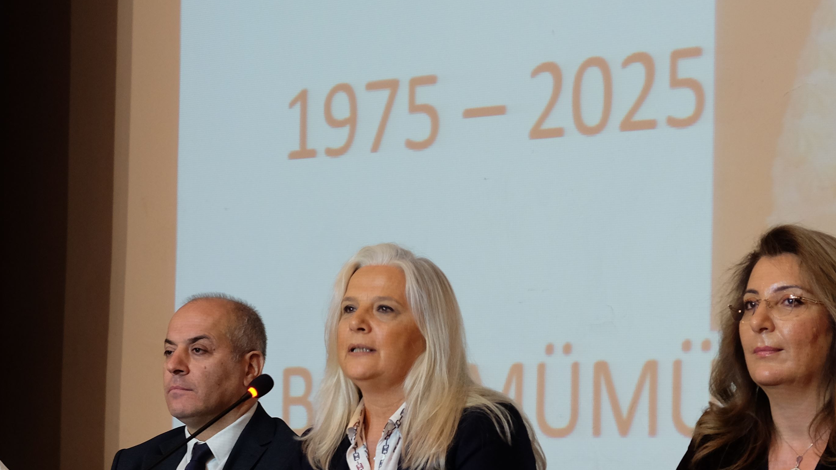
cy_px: 491
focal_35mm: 126
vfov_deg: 9.5
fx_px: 2793
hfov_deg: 17.0
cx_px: 284
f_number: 4
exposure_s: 1/15
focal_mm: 44.4
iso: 640
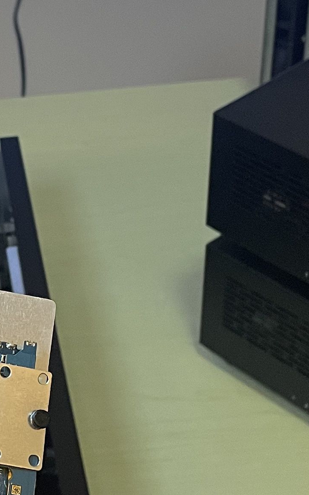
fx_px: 1294
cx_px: -83
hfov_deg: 13.2
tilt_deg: -33.7
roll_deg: +5.8
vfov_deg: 21.6
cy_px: 190
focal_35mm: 96
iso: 125
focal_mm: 4.2
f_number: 1.6
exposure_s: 1/98
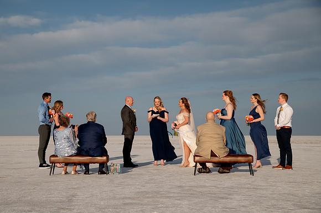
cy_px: 115
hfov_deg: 25.2
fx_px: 719
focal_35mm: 81
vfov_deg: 16.9
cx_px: 148
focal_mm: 75
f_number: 8
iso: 200
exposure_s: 1/800
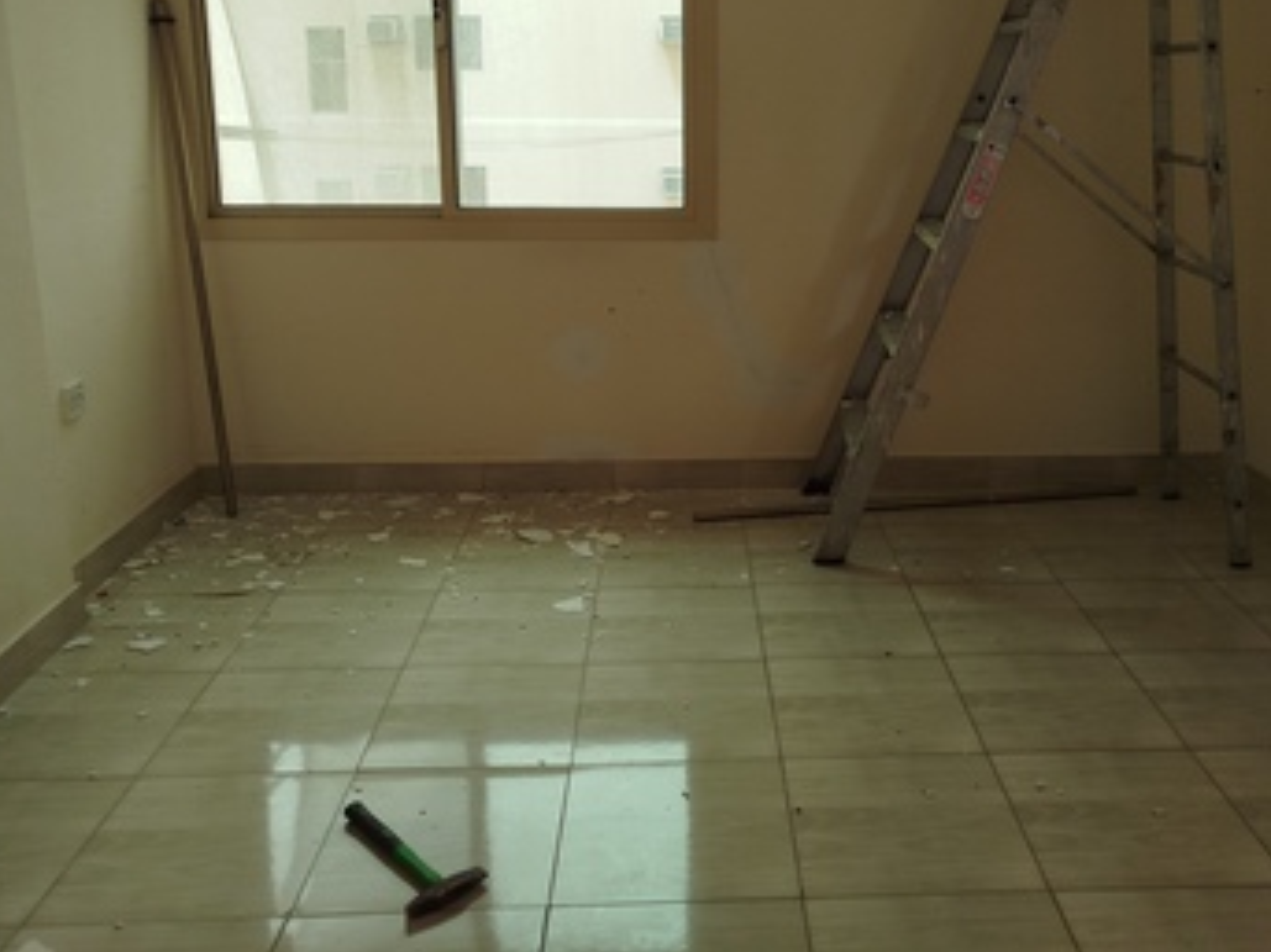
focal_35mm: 32
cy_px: 320
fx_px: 1175
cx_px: 739
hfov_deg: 56.5
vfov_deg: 43.5
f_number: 1.7
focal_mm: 5.31
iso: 50
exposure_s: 1/100
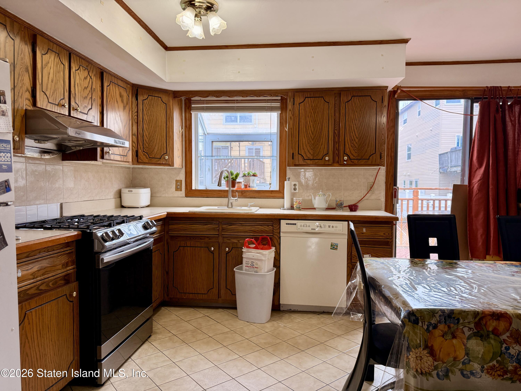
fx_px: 361
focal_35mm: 24
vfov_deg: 56.8
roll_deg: -0.5
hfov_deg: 71.6
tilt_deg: -1.8
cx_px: 260
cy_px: 196
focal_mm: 6.76
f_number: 1.78
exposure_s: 1/237
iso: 160
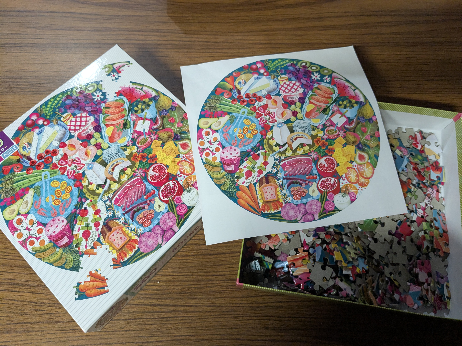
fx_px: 360
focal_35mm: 27
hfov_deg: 65.3
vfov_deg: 51.4
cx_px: 231
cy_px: 173
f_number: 1.73
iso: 501
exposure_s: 1/120
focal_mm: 4.38
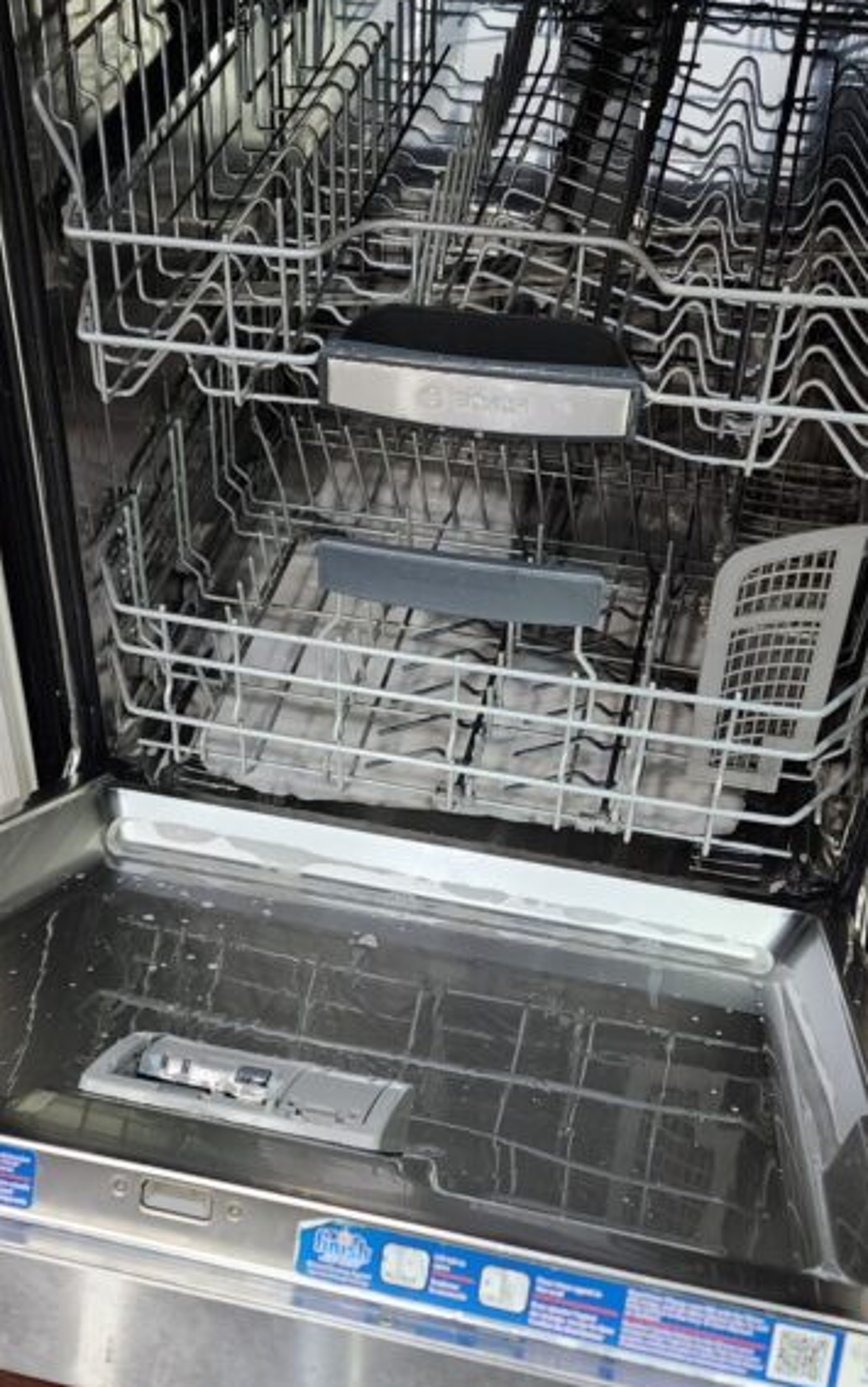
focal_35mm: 44
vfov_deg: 45.0
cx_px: 293
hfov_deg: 29.1
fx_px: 1663
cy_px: 834
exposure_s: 1/120
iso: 640
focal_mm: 6.4
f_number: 1.8
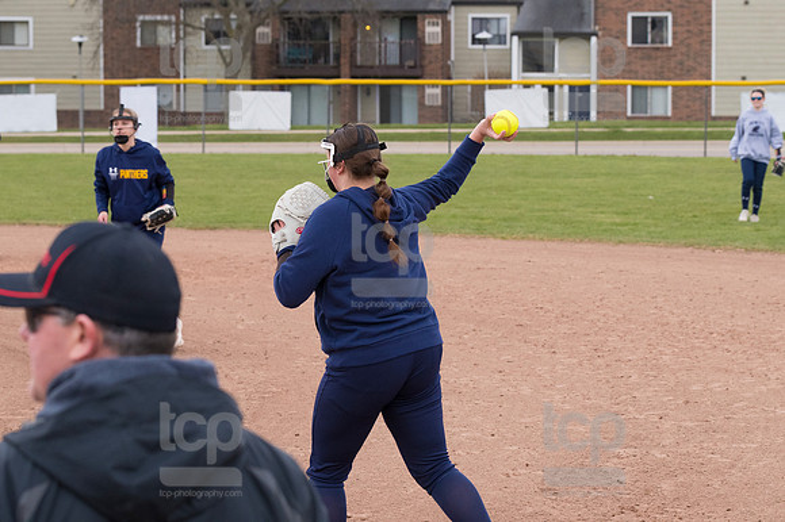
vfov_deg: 11.1
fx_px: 2680
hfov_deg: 16.7
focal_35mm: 123
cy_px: 261
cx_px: 392
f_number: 5.6
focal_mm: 82
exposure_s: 1/1600
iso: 640
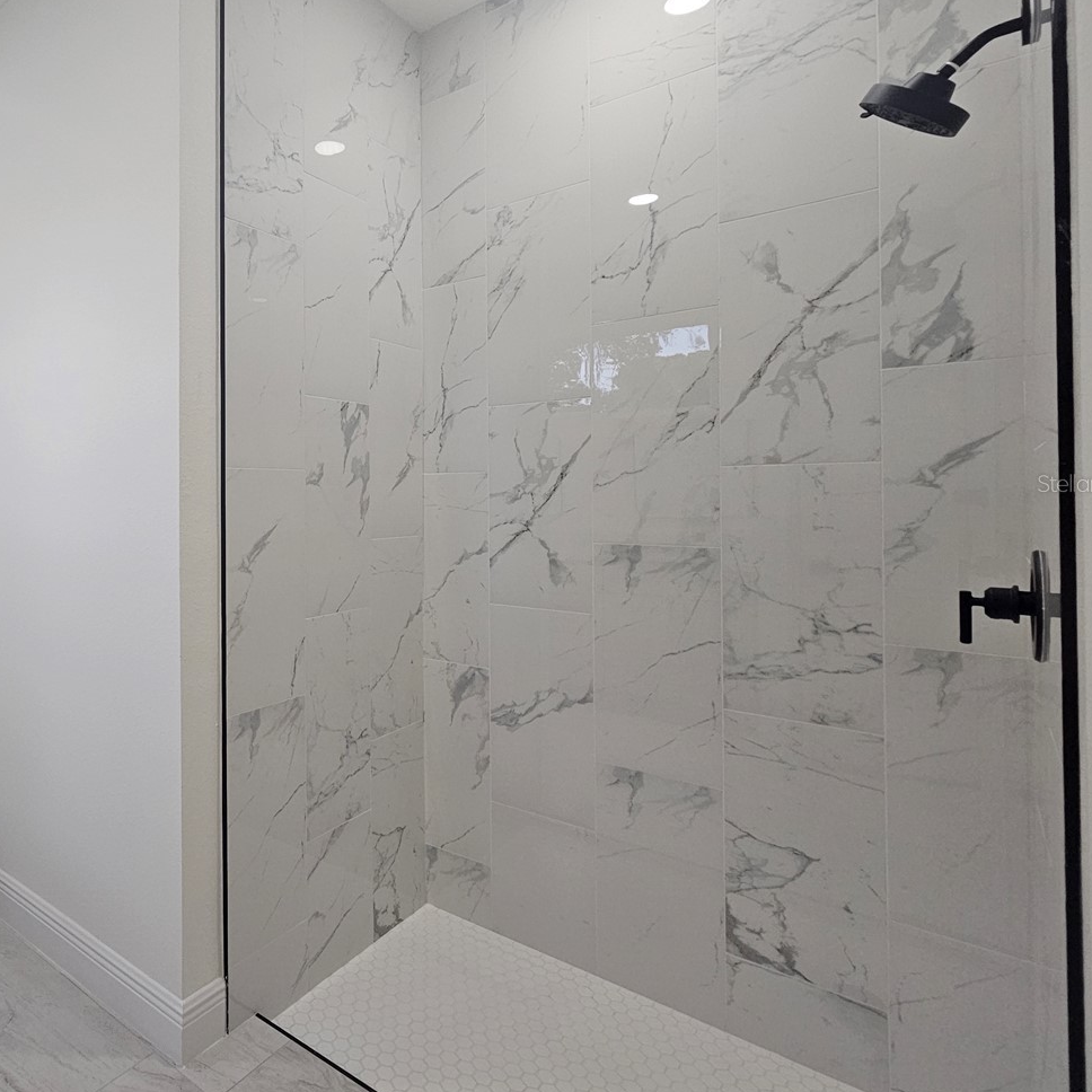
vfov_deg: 77.4
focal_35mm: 19
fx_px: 678
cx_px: 241
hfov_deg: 71.0
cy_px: 483
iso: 200
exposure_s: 1/100
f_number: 2.2
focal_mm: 2.2
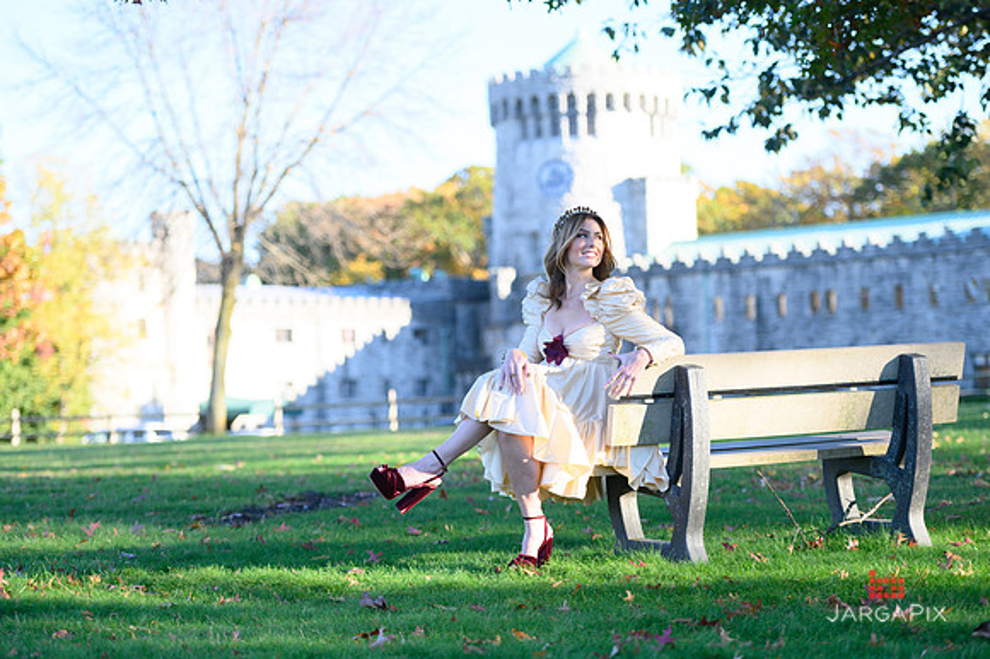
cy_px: 330
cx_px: 495
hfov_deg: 23.7
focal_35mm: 86
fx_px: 2364
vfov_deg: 15.9
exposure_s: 1/4000
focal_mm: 86
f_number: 3.2
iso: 1600
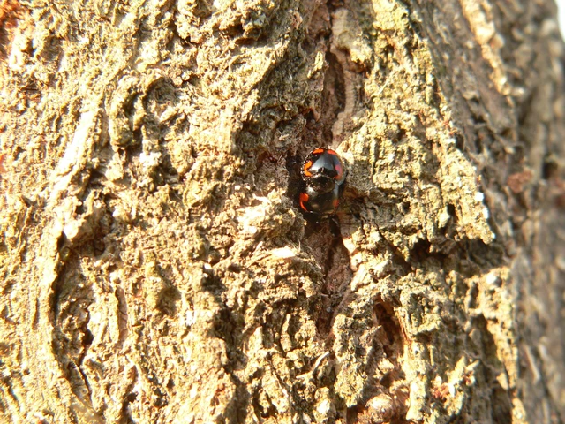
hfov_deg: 26.7
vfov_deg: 20.2
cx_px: 282
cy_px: 212
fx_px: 1192
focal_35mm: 73
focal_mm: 12.1
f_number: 4
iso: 100
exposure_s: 1/100
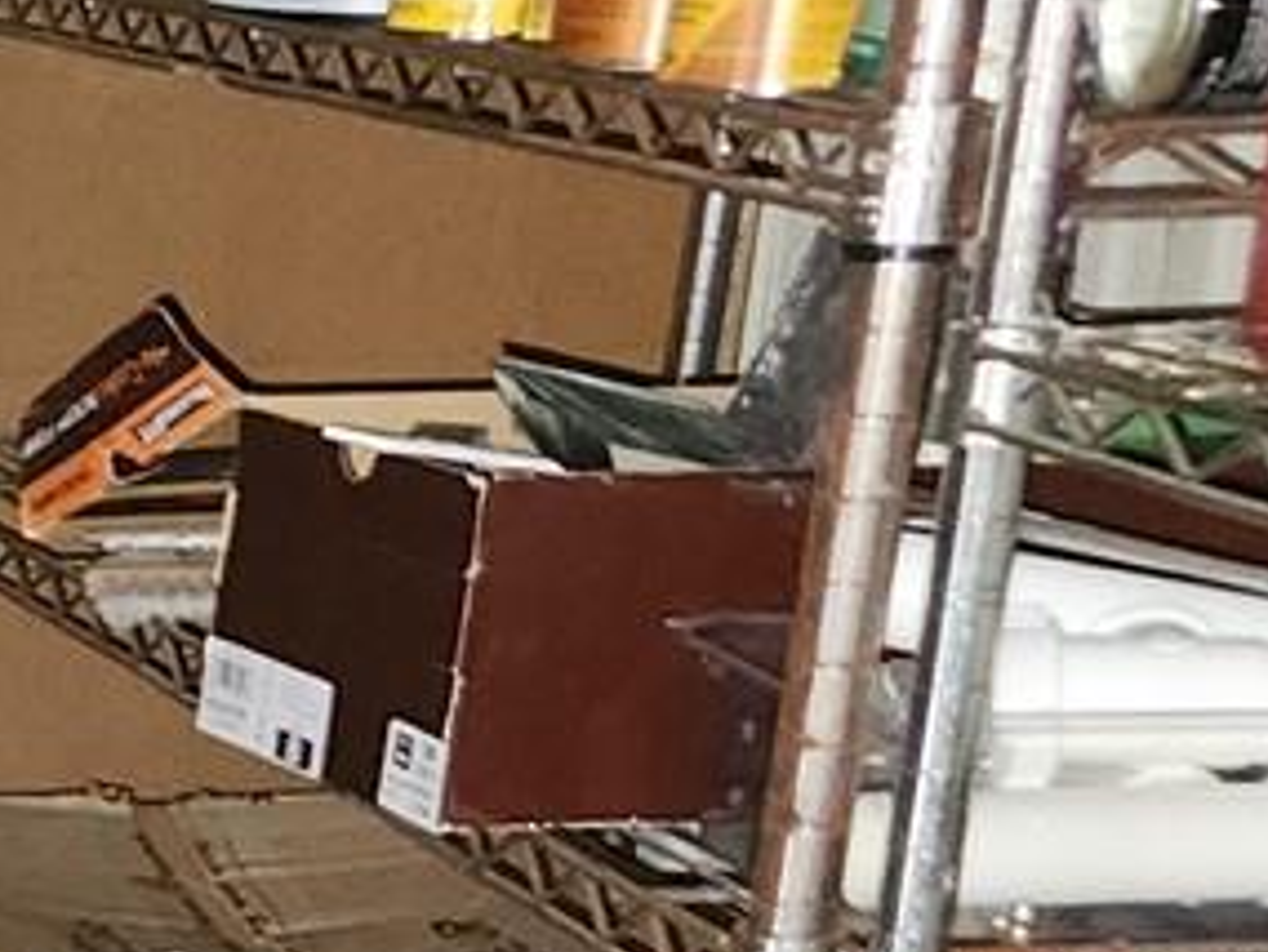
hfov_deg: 12.2
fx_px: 4727
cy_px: 1624
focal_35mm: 129
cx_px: -1784
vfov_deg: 10.9
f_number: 1.8
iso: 250
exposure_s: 1/10
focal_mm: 5.4
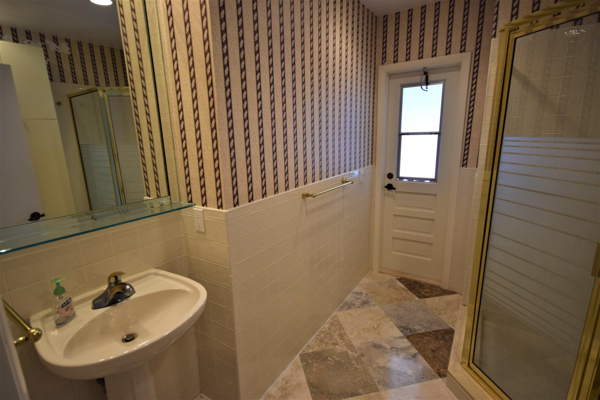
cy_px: 200
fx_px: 300
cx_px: 300
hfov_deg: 90.0
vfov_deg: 67.4
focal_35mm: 18
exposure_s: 1/80
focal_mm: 12
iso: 400
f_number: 4.5
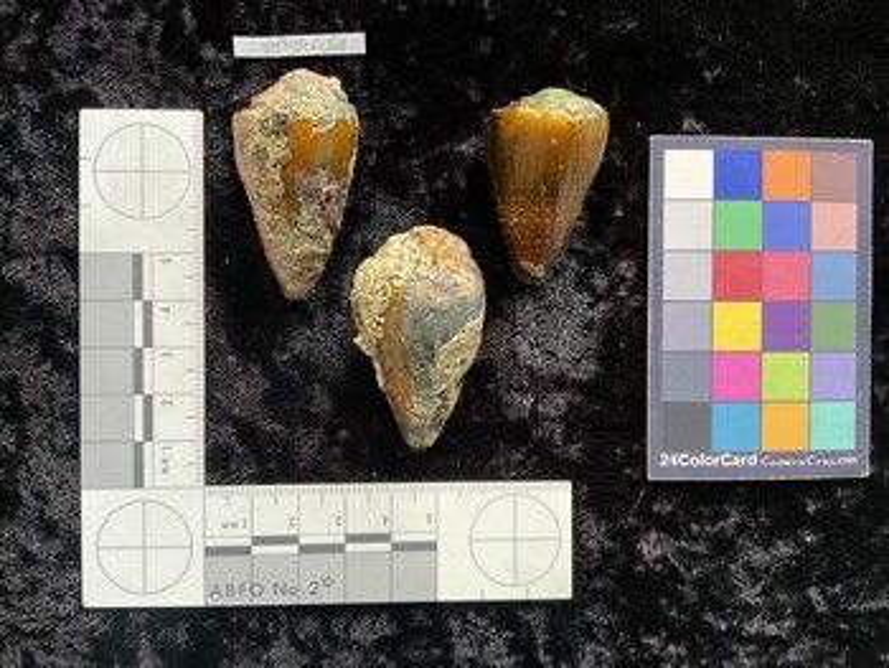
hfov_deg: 61.6
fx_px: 745
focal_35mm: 29
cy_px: 334
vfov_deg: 48.3
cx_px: 444
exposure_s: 1/60
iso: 160
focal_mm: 3
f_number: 1.8
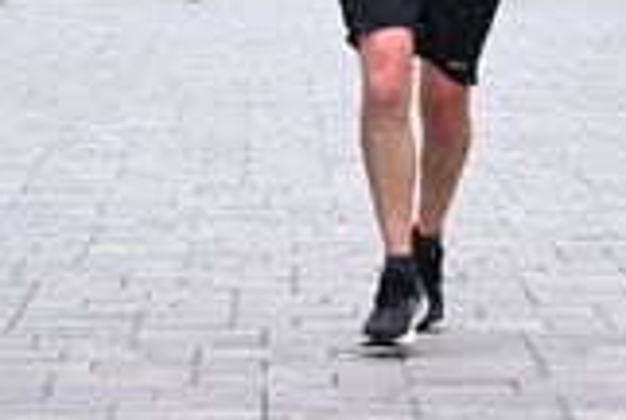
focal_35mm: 293
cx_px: 350
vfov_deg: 4.7
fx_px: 5104
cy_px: -196
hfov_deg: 7.0
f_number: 2.8
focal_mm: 86
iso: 640
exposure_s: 1/2000
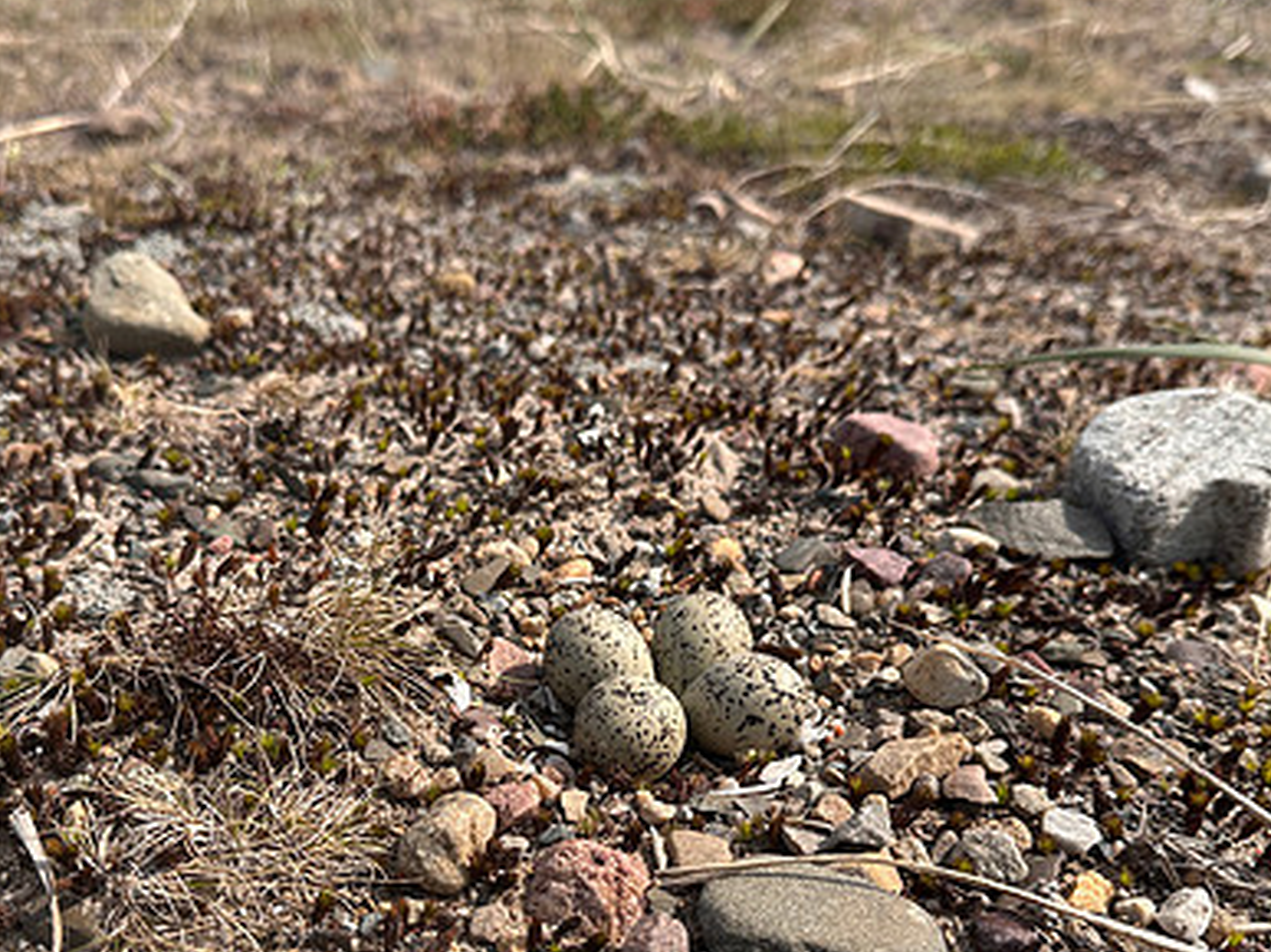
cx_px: 568
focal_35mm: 36
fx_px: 1321
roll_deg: +0.8
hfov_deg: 51.3
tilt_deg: -31.0
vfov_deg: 39.3
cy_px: 616
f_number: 1.78
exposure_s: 1/4016
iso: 80
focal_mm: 6.86
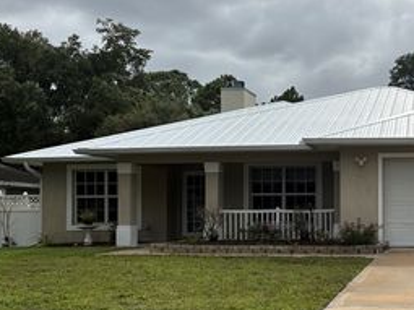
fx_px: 610
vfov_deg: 28.4
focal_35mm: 51
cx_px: 395
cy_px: 197
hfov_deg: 34.7
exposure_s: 1/6993
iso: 50
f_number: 1.6
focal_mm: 5.96
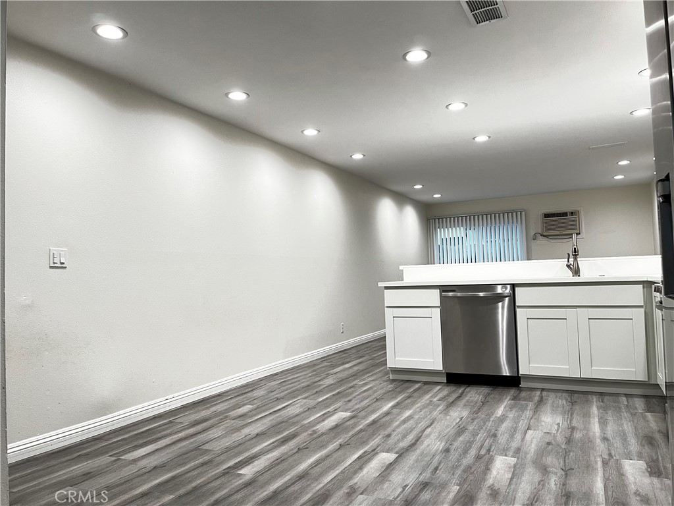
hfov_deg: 67.3
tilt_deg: +1.6
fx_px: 506
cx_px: 337
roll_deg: +2.1
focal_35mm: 26
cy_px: 253
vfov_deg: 53.1
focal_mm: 5.1
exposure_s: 1/60
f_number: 1.6
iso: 100
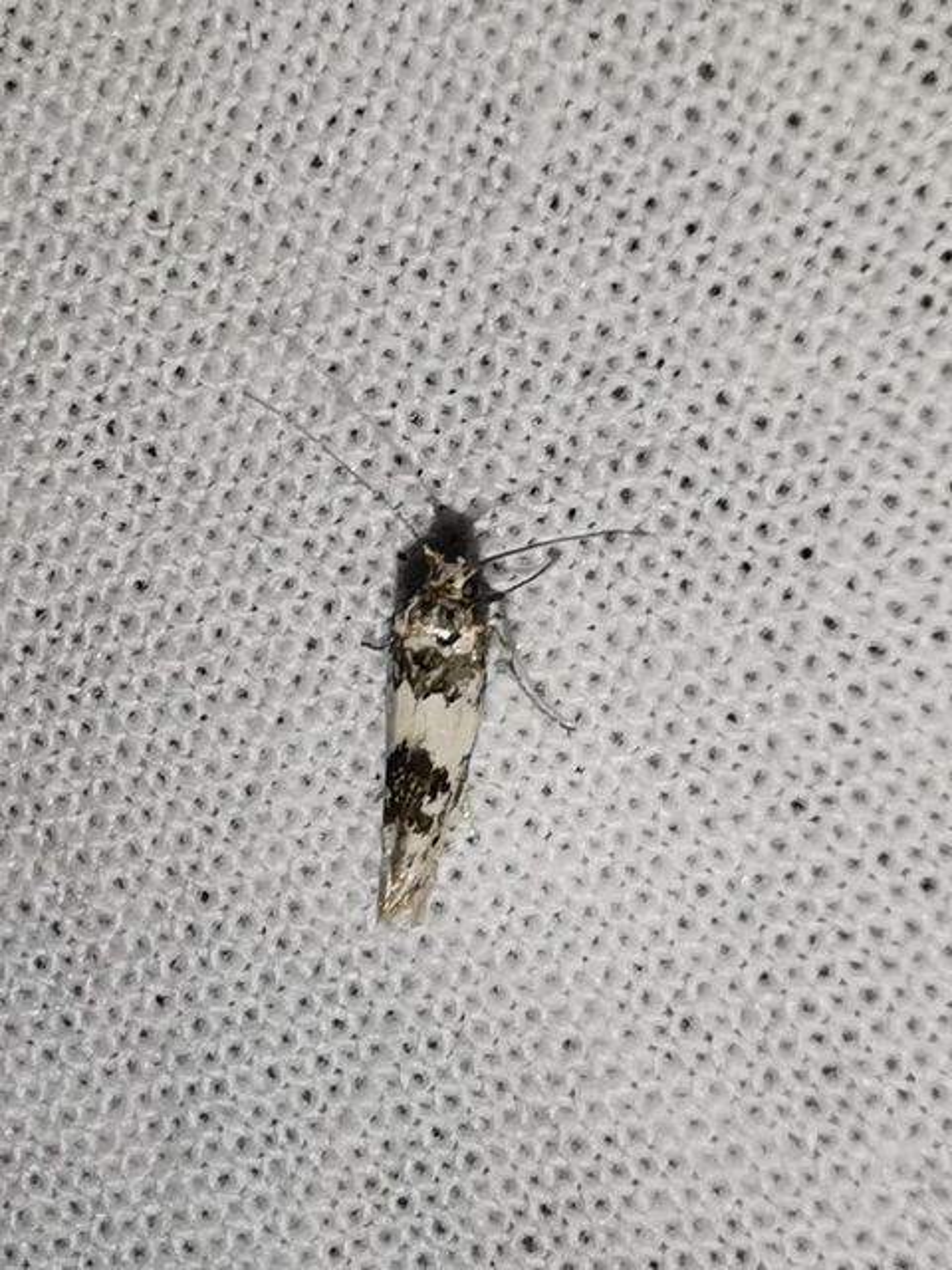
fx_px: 2860
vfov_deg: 25.0
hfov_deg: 18.9
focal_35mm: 78
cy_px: 635
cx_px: 476
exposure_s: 1/100
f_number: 2.2
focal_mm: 2.26
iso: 50
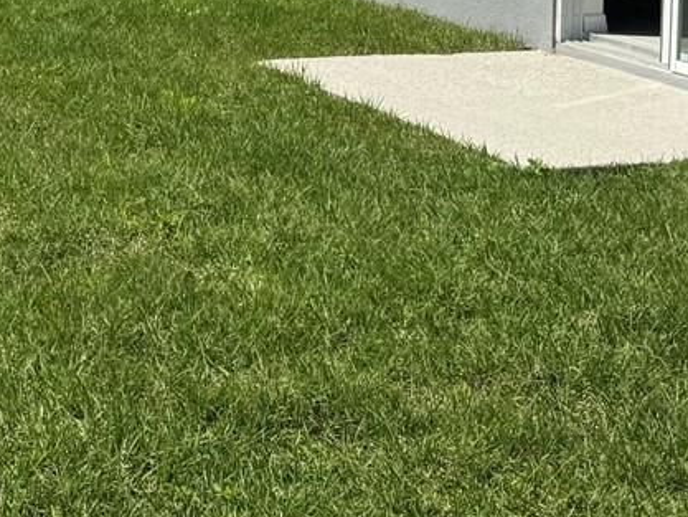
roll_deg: -1.0
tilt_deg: -0.4
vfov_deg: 15.1
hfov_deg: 20.5
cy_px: -208
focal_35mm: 92
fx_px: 1829
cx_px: -38
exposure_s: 1/6410
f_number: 1.78
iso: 80
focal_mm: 6.86
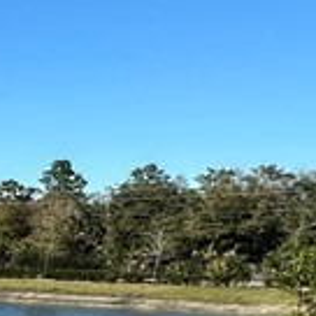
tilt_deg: -8.4
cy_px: 383
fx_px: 961
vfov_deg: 17.7
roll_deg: -0.8
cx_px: -744
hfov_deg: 10.1
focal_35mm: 93
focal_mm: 2.22
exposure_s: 1/2020
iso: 40
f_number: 2.2
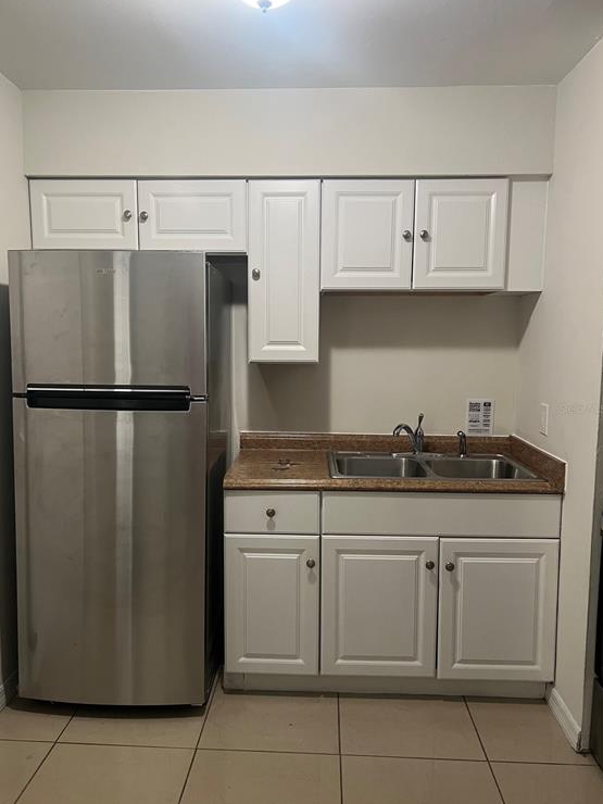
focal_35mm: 27
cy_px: 409
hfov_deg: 51.4
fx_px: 627
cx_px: 296
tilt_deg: -5.4
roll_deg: -1.4
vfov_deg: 65.3
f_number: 1.5
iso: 250
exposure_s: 1/60
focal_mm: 5.7
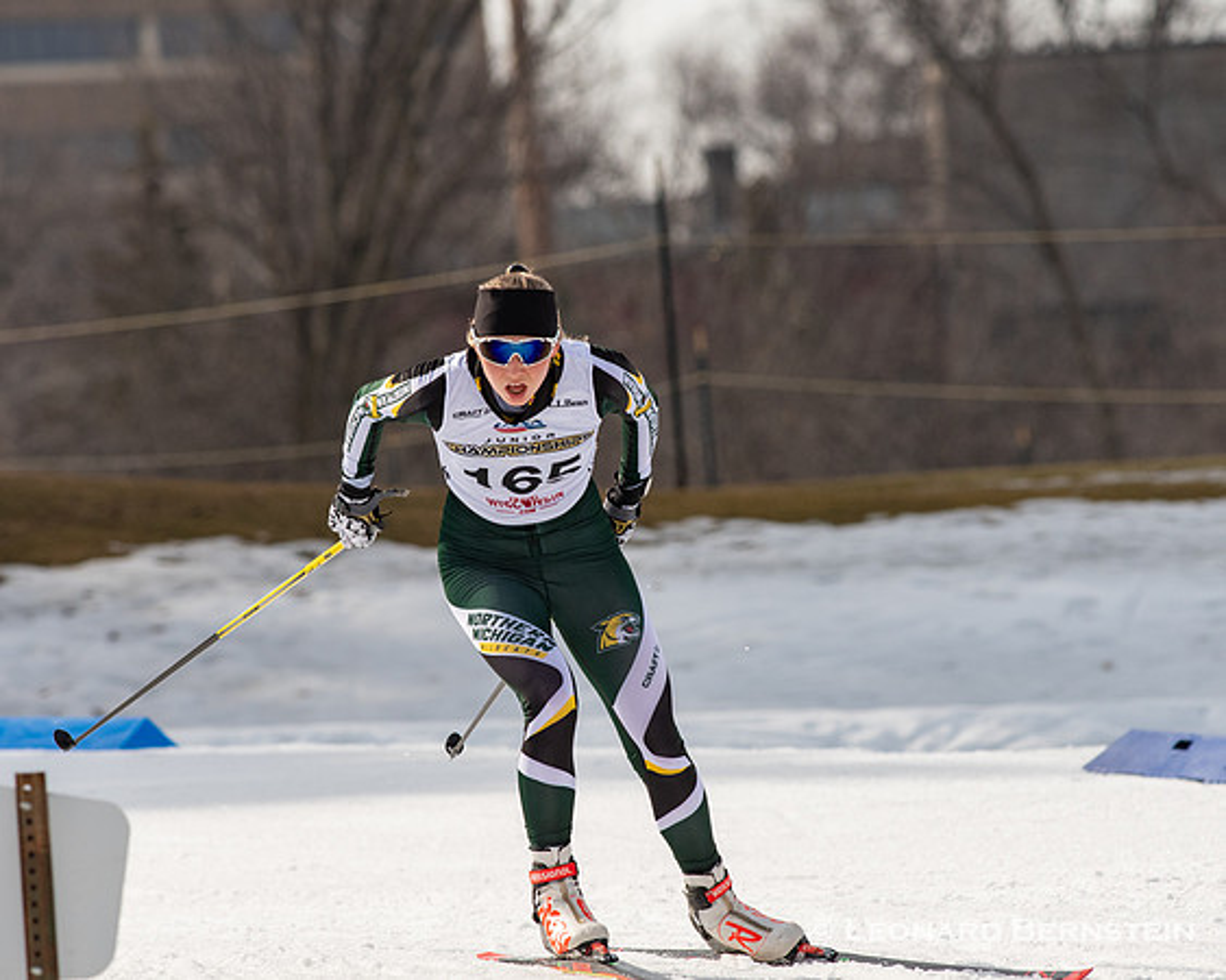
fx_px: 18383
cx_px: 563
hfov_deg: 3.8
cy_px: 490
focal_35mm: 507
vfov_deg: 3.1
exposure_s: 1/2000
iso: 400
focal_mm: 300
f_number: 7.1
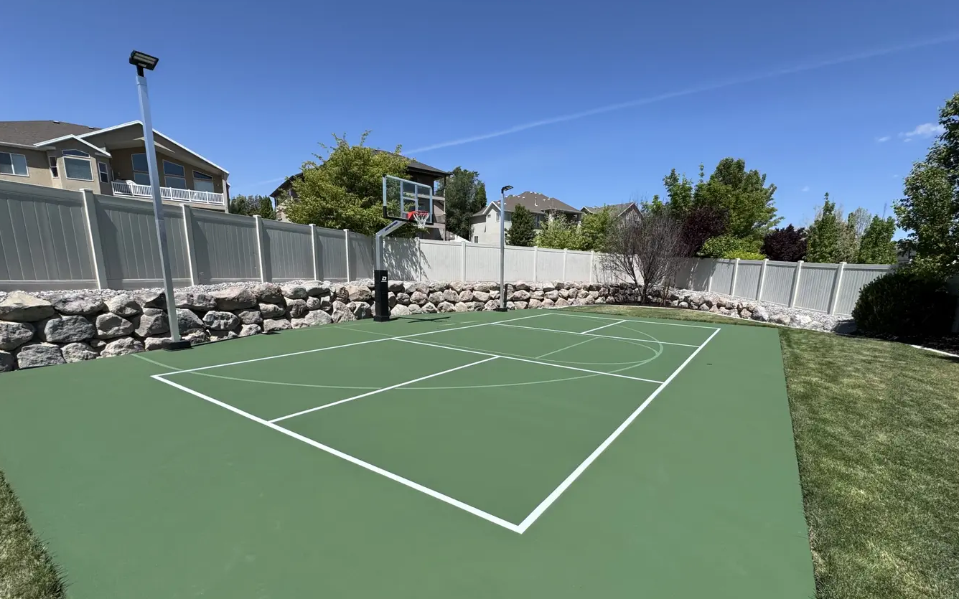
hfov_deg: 97.8
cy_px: 358
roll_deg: -1.4
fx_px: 418
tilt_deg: -11.6
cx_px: 485
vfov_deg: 70.6
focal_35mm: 16
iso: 50
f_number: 2.2
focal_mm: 2.22
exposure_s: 1/2415
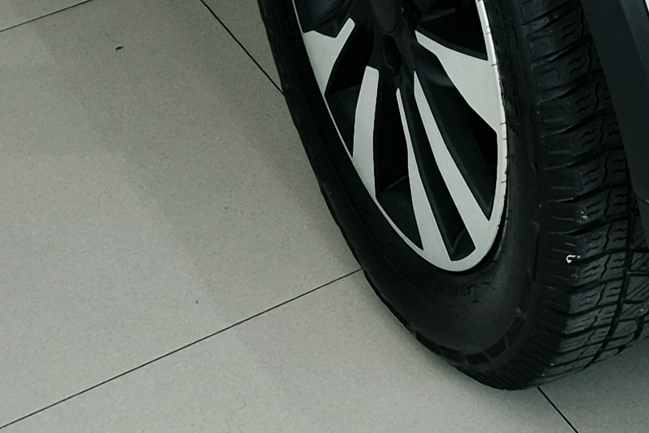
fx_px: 2128
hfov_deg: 16.6
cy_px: -627
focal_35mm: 118
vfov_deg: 10.1
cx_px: 789
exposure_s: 1/196
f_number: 1.8
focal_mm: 5.4
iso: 25
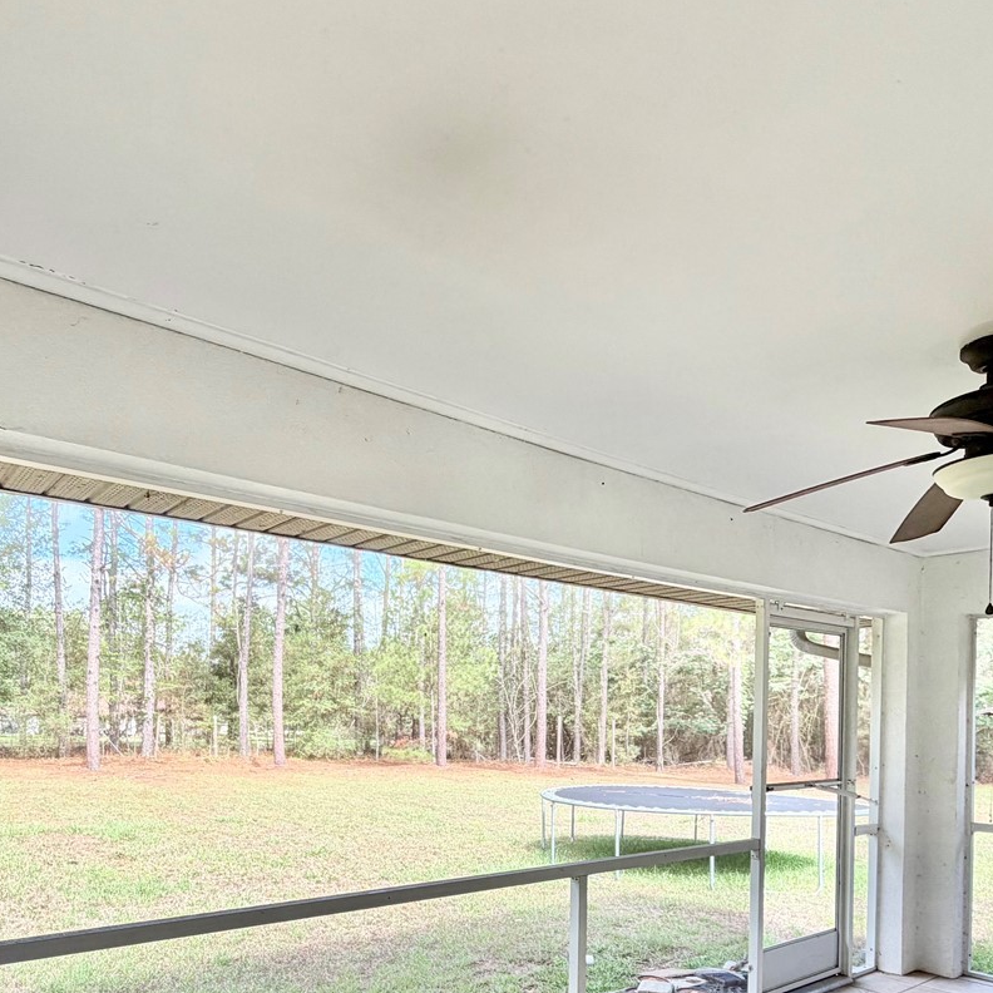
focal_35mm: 25
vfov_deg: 60.0
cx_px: 426
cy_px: 726
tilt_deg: -1.1
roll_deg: -0.1
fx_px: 811
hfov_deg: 62.7
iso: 40
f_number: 2.2
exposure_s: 1/121
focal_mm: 2.22
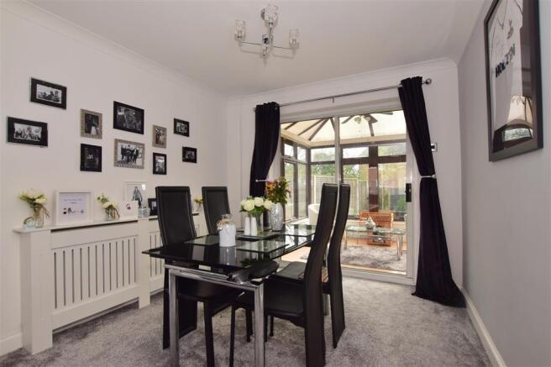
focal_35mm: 16
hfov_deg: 95.0
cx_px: 276
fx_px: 252
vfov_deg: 72.0
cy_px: 184
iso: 400
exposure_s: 1/160
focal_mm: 11
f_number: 8
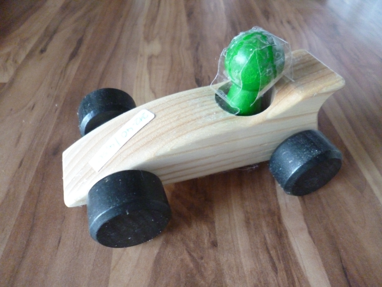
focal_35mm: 24
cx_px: 191
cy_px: 144
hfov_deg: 71.6
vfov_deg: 56.8
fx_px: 265
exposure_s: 1/50
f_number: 2.5
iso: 800
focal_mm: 4.3
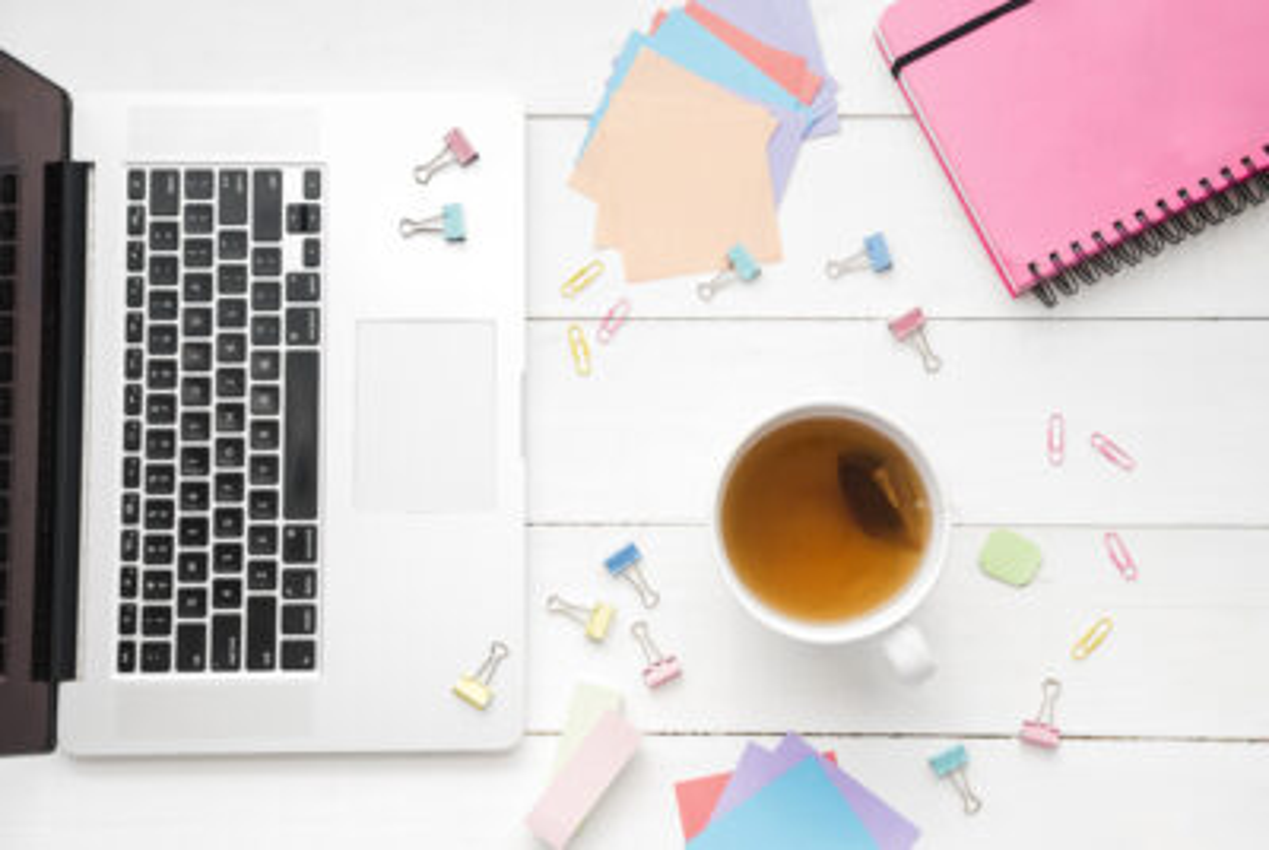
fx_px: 2471
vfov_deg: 19.5
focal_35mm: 70
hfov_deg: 28.8
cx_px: 634
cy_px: 425
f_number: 5.6
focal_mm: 70
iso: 50
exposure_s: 1/125
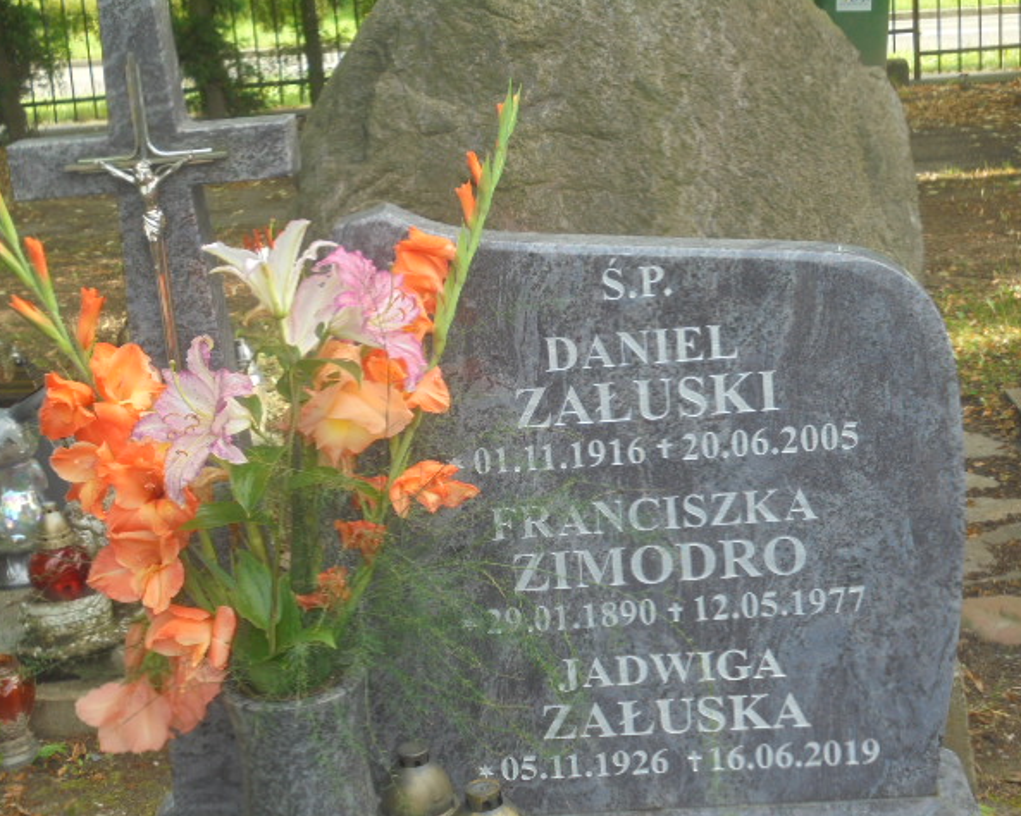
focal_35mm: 59
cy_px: 408
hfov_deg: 32.0
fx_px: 1782
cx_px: 499
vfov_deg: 25.8
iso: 100
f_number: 5.2
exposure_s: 1/60
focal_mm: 10.1
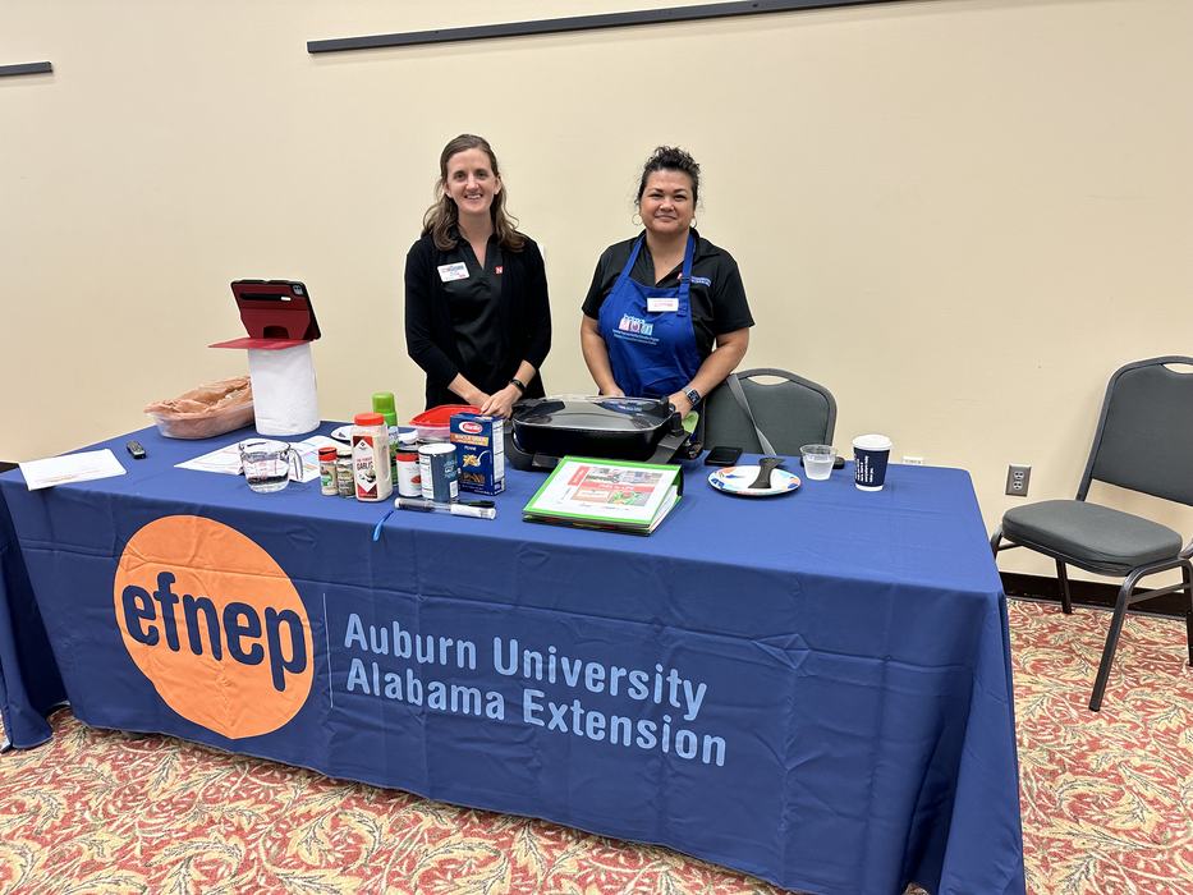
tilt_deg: -16.6
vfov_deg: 56.8
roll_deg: +1.7
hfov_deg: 71.6
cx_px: 596
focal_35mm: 24
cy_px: 448
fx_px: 827
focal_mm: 6.86
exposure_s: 1/120
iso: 160
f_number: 1.78
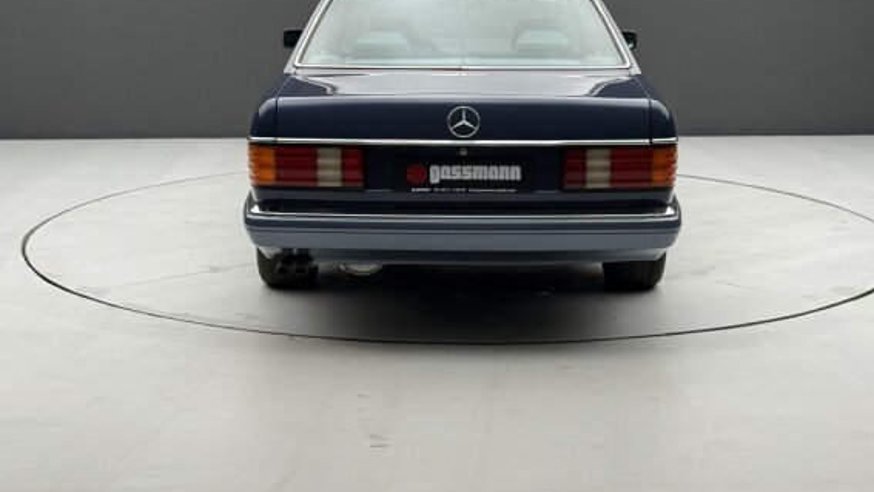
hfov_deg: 35.4
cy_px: 187
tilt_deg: -9.5
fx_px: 1367
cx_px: 456
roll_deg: -0.6
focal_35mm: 59
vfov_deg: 20.3
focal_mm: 6.76
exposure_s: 1/74
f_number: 1.78
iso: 100
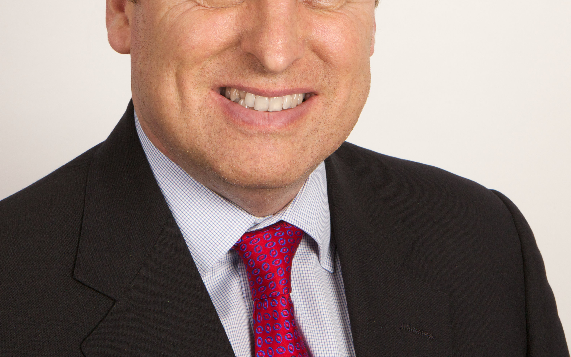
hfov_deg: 19.8
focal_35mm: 105
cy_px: 50
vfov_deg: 12.4
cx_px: 269
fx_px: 1634
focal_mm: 57
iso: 640
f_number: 18
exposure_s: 1/125
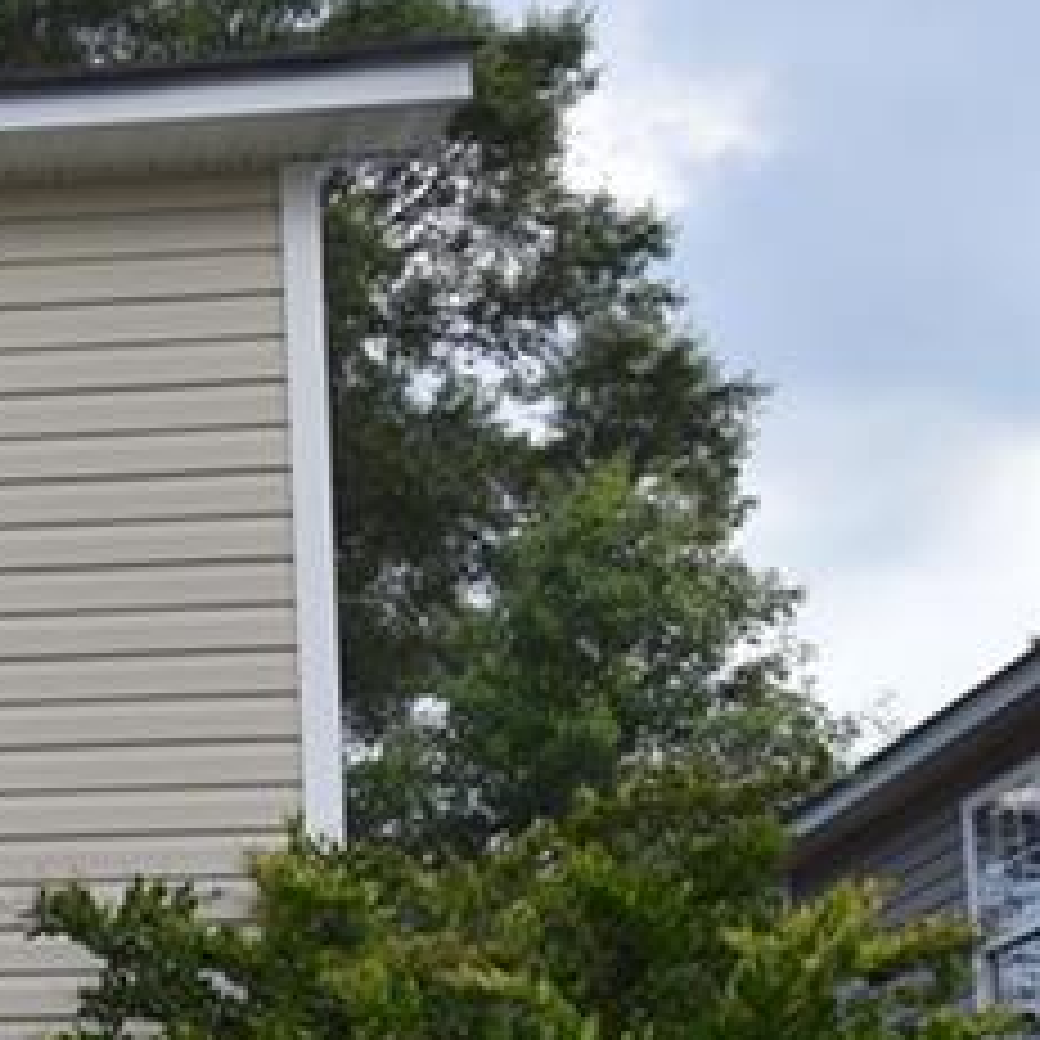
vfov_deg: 19.3
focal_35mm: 85
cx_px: -896
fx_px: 2885
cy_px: 1238
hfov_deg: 16.6
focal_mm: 15
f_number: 8
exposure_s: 1/500
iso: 320
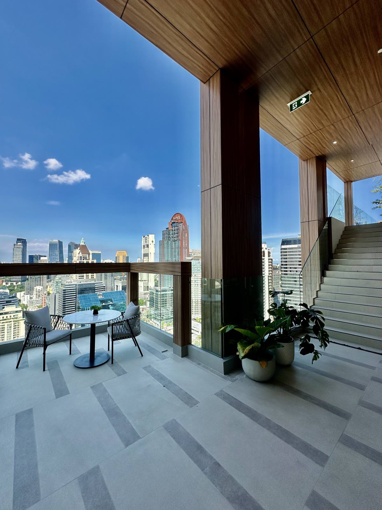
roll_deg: -0.5
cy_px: 255
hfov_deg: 85.7
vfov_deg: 102.1
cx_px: 191
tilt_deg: +3.0
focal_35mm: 14
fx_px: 206
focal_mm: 2.22
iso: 40
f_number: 2.2
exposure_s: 1/1247
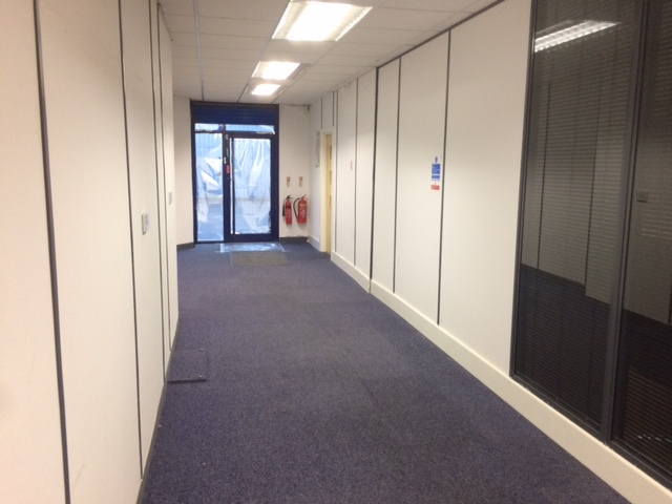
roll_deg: +0.2
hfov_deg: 61.7
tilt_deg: -10.4
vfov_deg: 48.2
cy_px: 252
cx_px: 336
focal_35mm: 29
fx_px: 563
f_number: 2.2
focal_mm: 4.15
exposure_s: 1/33
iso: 125
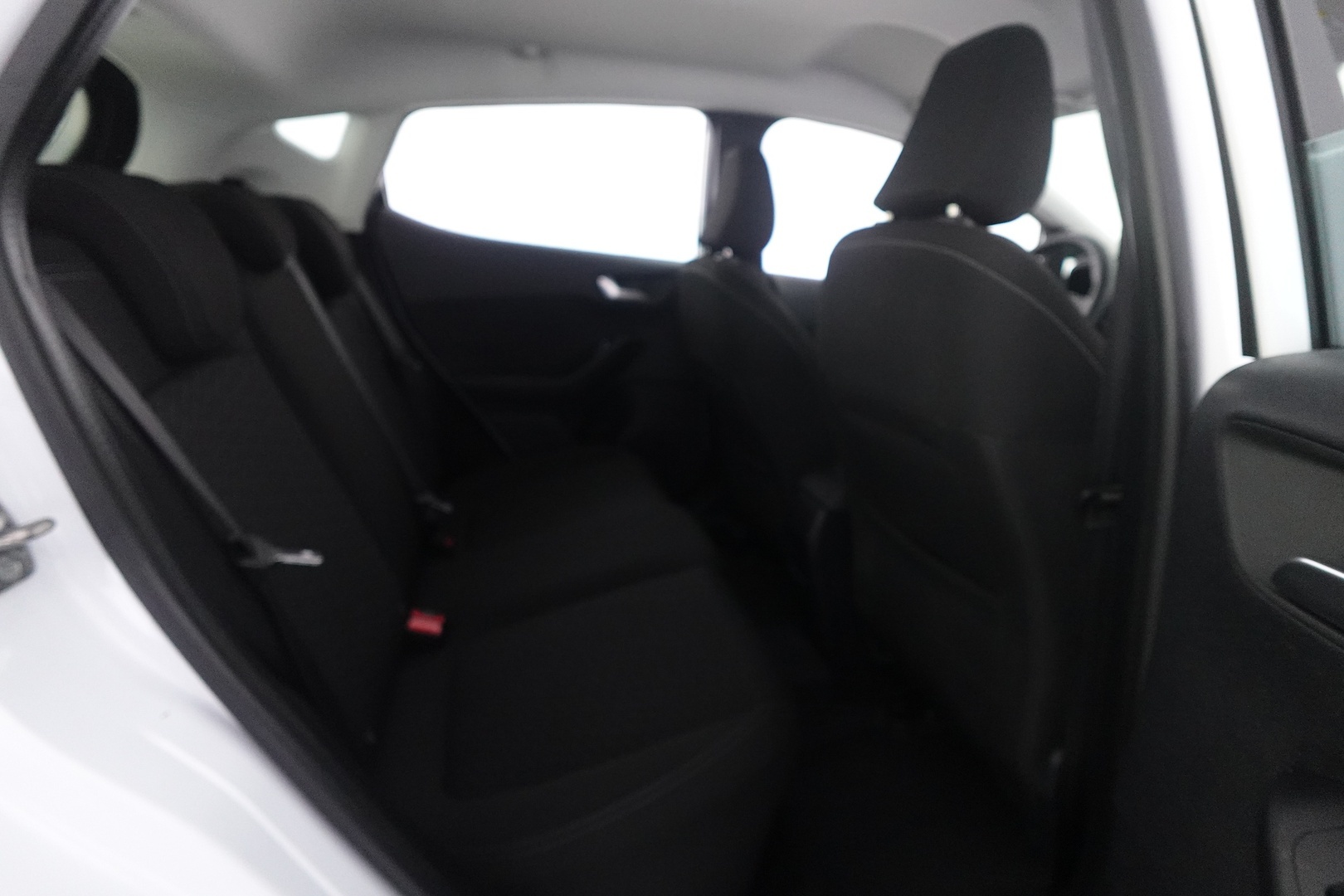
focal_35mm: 20
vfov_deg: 61.9
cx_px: 672
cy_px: 448
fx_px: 747
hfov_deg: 84.0
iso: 1600
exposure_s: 1/80
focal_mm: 7.6
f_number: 2
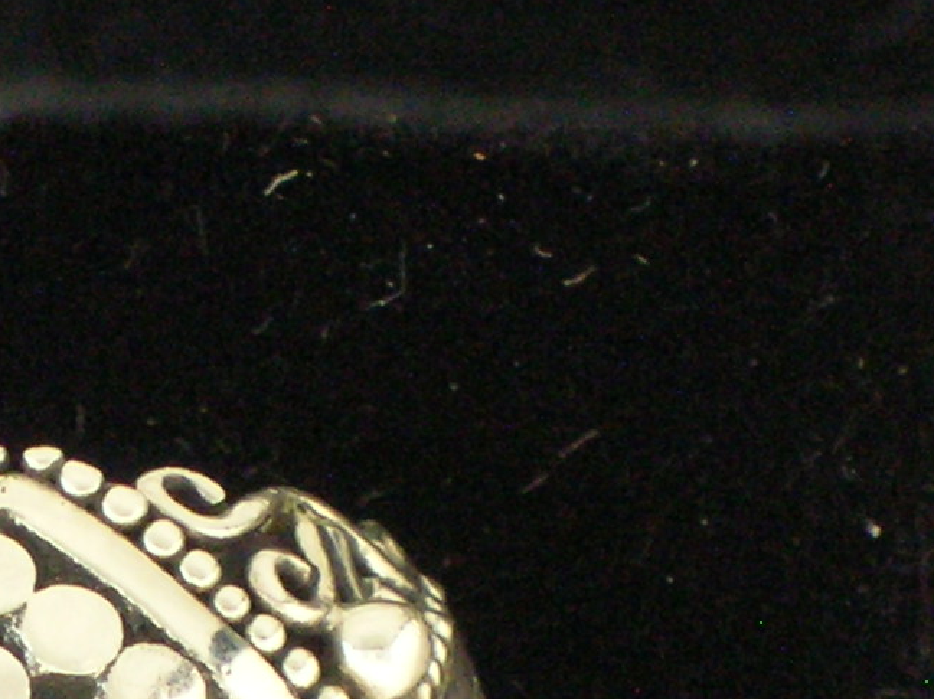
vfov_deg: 4.1
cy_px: 932
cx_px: 20
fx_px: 9706
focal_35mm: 360
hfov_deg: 5.5
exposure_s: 1/1.5
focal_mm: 17.1
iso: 200
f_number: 4.9
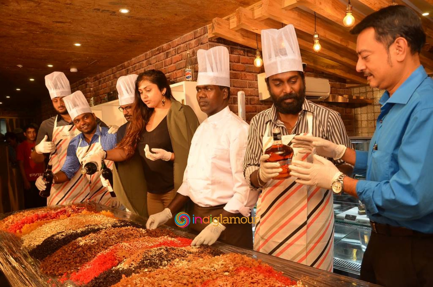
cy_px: 144
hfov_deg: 67.5
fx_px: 324
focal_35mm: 27
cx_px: 216
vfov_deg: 47.7
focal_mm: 18
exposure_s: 1/125
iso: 800
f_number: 4.5
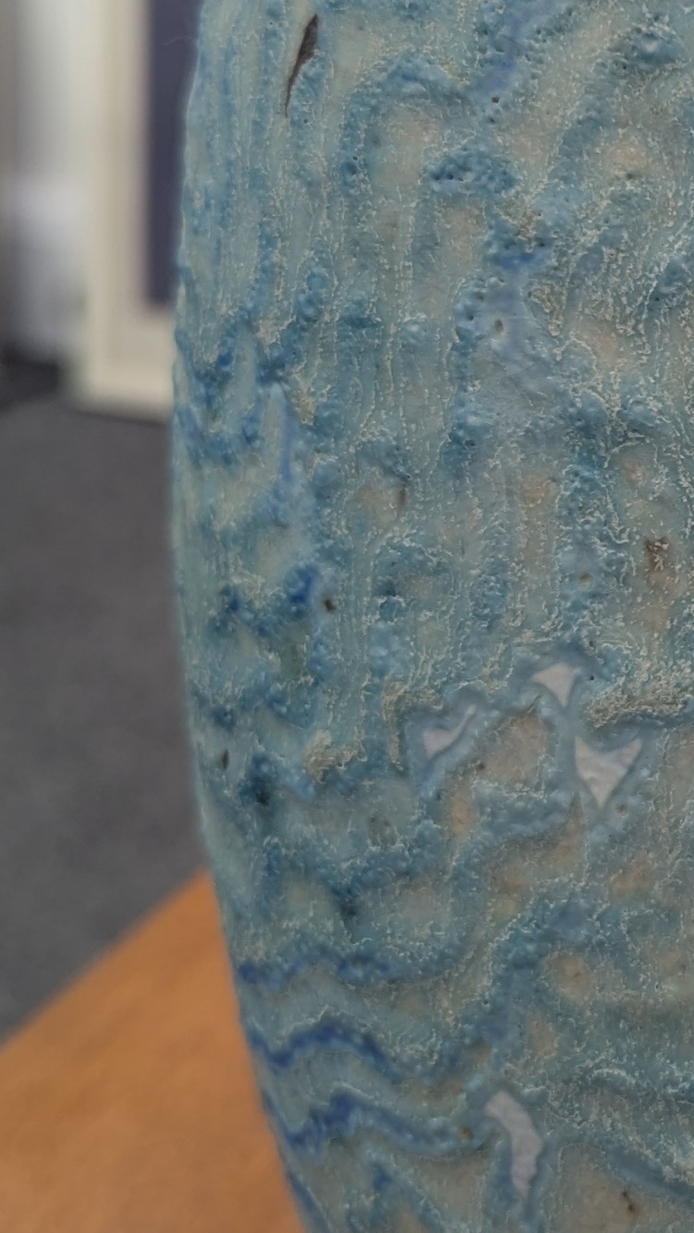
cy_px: 385
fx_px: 2617
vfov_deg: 26.3
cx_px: 983
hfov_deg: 14.3
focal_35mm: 80
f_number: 1.85
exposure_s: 1/33.3
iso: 53
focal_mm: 6.81
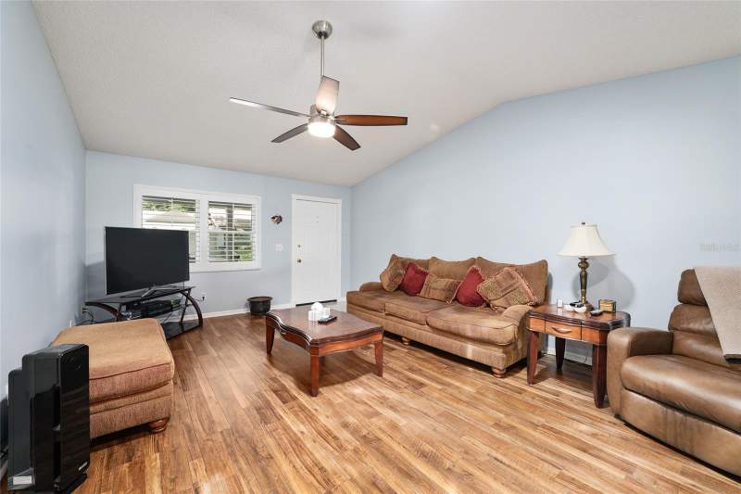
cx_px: 370
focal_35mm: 14
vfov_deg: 81.2
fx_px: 288
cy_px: 247
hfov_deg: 104.3
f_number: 7.1
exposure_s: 1/2
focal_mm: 14
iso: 500
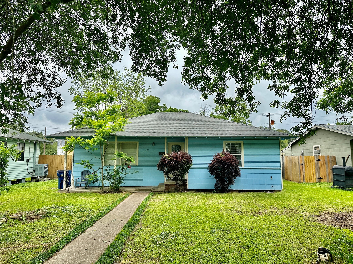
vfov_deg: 56.8
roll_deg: +0.4
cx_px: 176
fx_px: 245
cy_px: 132
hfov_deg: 71.6
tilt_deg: +5.8
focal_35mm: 24
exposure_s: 1/2732
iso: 80
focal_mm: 6.86
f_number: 1.78
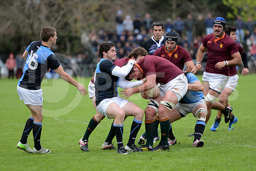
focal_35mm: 200
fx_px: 1422
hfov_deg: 10.3
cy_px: 86
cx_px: 128
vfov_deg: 6.9
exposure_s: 1/500
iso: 400
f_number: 2.8
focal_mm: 200
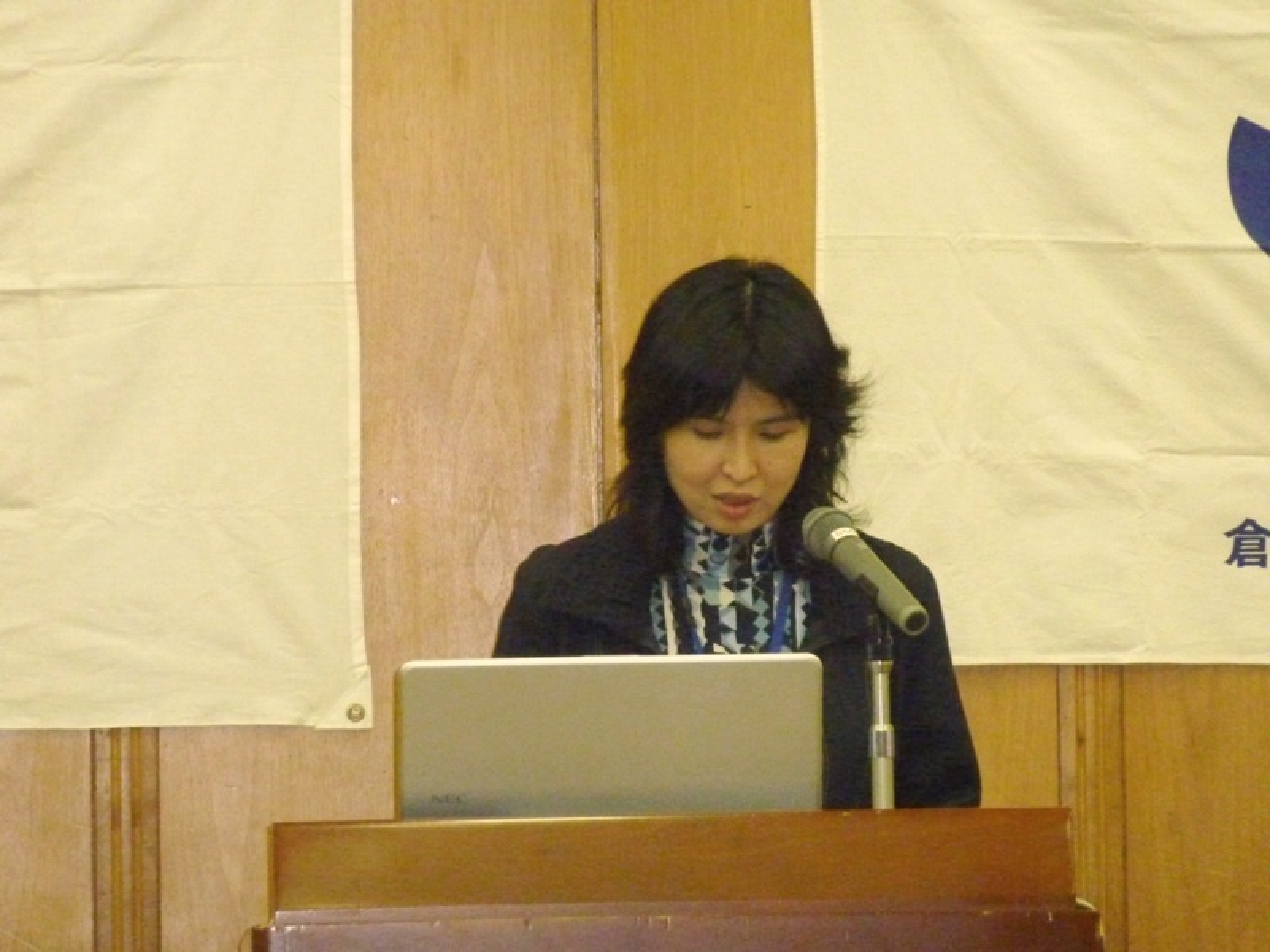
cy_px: 476
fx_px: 11006
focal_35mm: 300
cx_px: 635
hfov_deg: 6.6
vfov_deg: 5.0
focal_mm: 49.2
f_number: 4.9
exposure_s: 1/125
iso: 1000
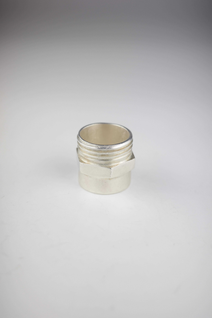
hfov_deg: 33.4
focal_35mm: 40
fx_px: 353
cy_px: 159
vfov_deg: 48.5
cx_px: 106
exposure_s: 1/200
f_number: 3.5
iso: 200
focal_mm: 26
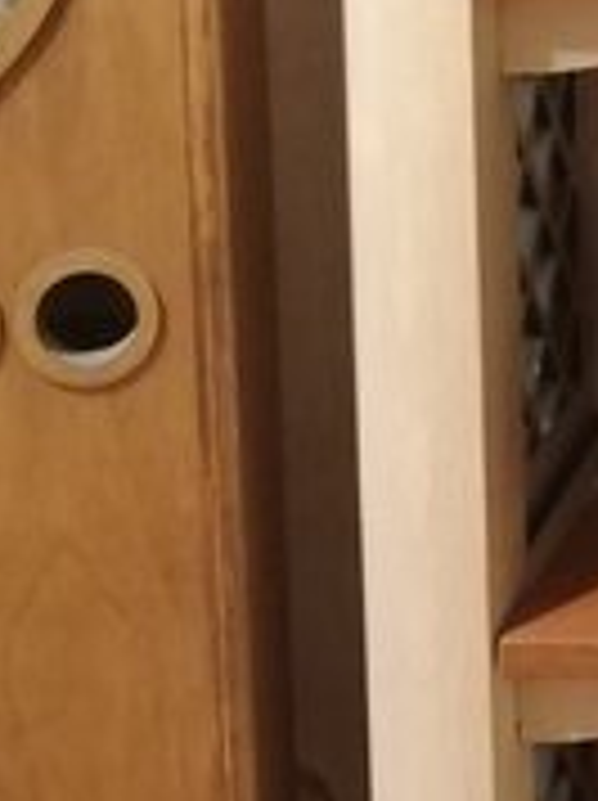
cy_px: -256
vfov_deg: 15.9
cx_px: 1129
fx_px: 2701
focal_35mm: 117
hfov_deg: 11.6
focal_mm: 3.46
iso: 500
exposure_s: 1/20
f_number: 1.8
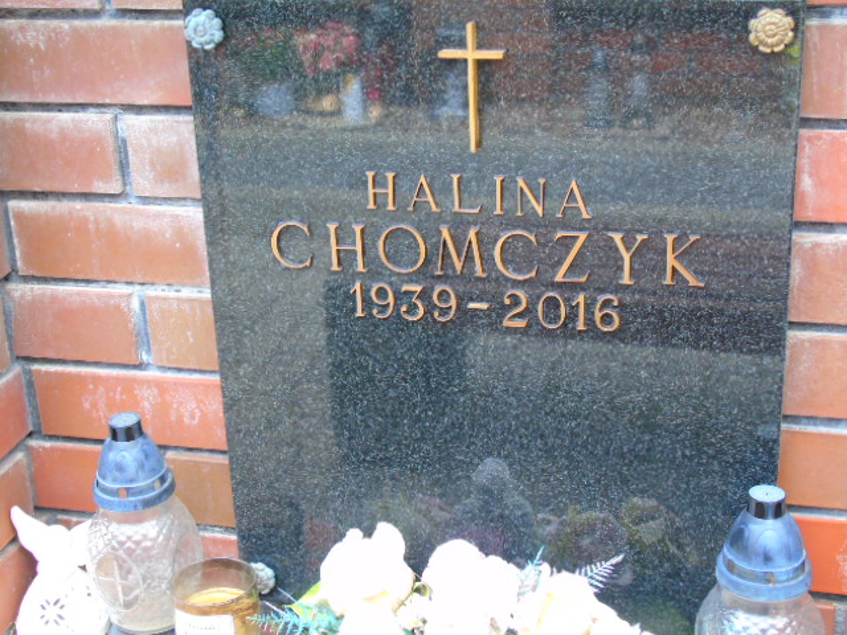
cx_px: 424
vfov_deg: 27.0
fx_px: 1321
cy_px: 318
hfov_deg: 35.5
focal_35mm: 54
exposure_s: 1/30
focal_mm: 9.6
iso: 200
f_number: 4.3
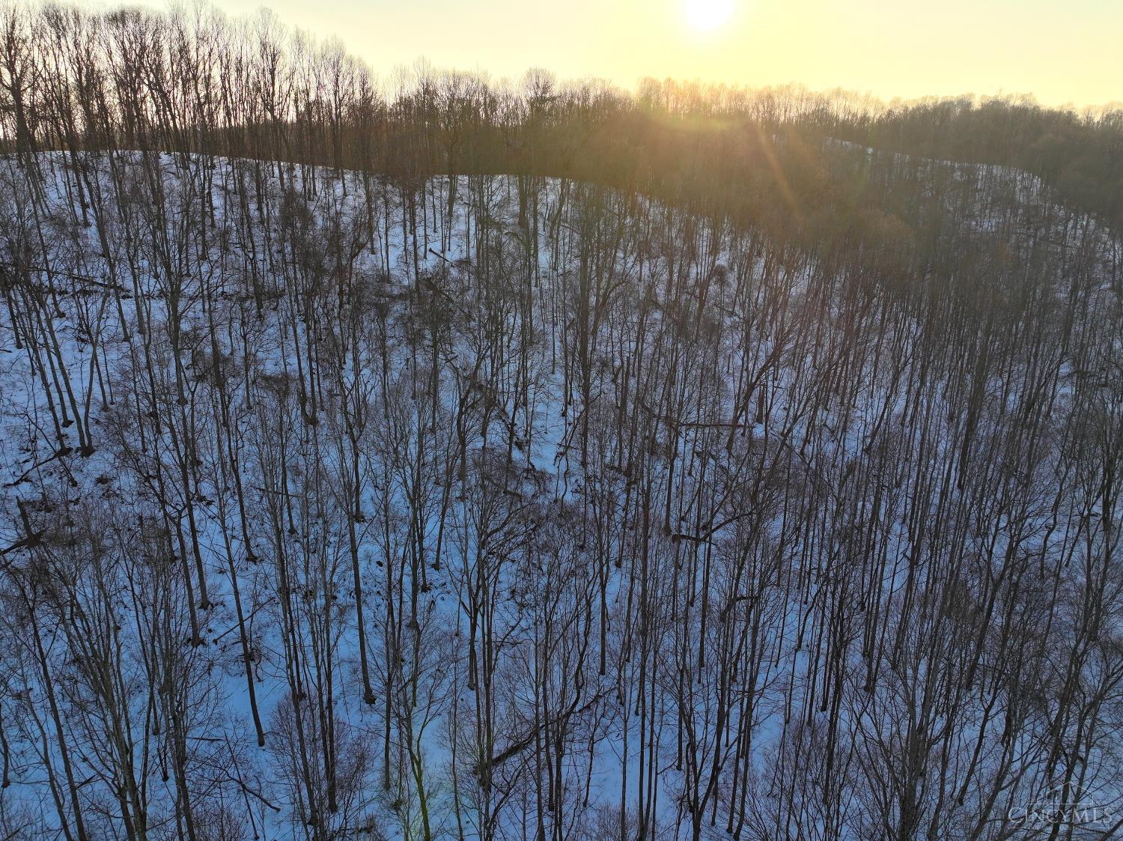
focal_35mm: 24
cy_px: 420
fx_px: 778
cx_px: 562
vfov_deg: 56.8
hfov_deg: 71.6
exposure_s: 1/50
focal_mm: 12.29
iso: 100
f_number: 2.8
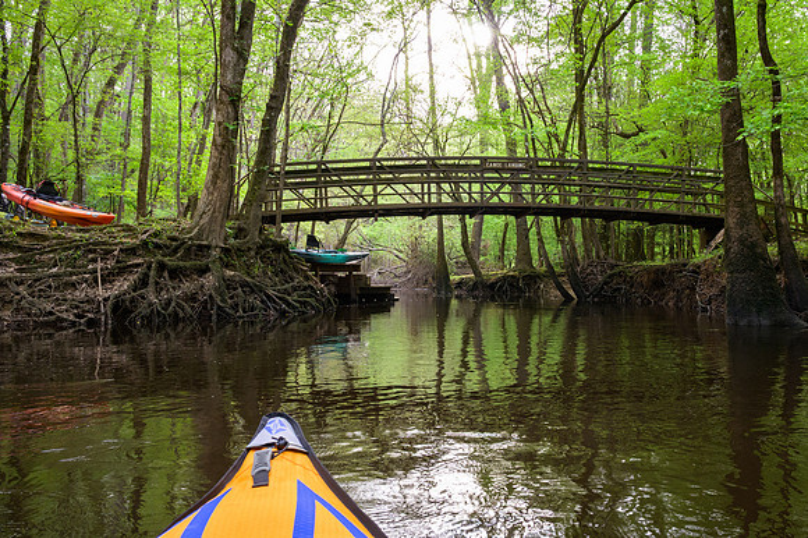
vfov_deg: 41.5
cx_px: 455
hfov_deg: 59.2
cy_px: 236
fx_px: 708
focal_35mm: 32
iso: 1600
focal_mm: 28
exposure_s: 1/80
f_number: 11
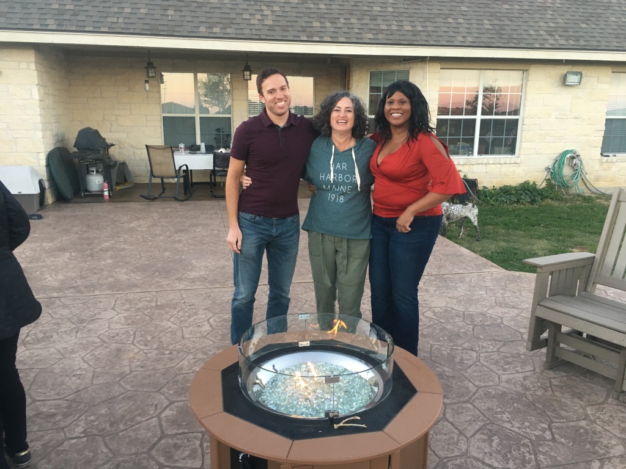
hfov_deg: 61.7
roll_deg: +1.0
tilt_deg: -13.0
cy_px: 234
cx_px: 313
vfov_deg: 48.2
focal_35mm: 29
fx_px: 524
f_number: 2.2
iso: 40
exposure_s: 1/30
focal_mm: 4.15
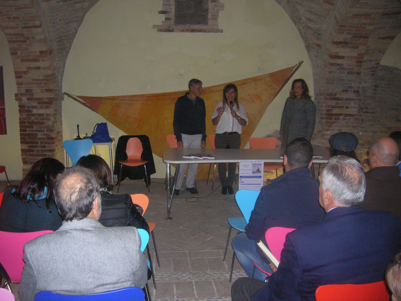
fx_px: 394
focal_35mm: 34
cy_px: 150
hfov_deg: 54.0
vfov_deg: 41.8
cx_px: 200
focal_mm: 5.7
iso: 200
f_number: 2.9
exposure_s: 1/60.1
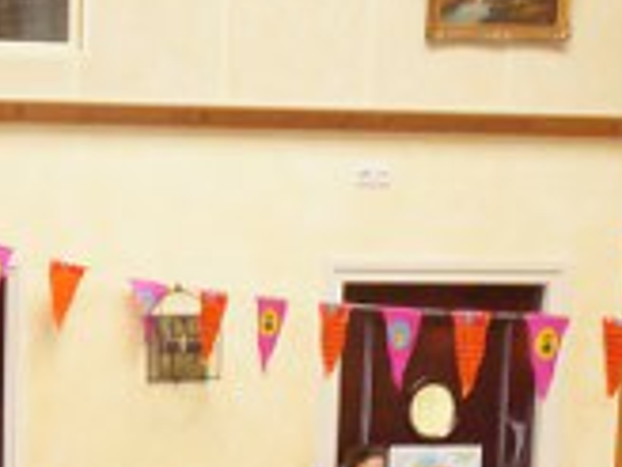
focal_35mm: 144
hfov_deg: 13.1
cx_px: -243
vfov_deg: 9.4
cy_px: 1025
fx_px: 2587
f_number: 3.5
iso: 2500
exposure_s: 1/125
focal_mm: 16
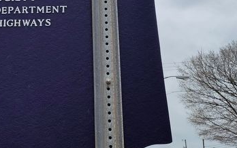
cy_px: 25
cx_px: 35
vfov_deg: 22.8
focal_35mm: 56
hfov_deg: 34.7
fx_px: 362
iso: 100
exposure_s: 1/1208
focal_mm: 5.56
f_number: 1.8
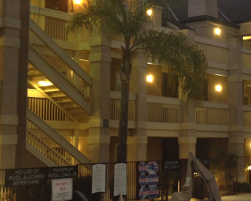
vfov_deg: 18.1
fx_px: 624
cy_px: 42
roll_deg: +1.3
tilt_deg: +11.0
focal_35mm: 84
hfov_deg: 22.0
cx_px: 242
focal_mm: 4.12
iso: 500
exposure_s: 1/12
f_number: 2.4
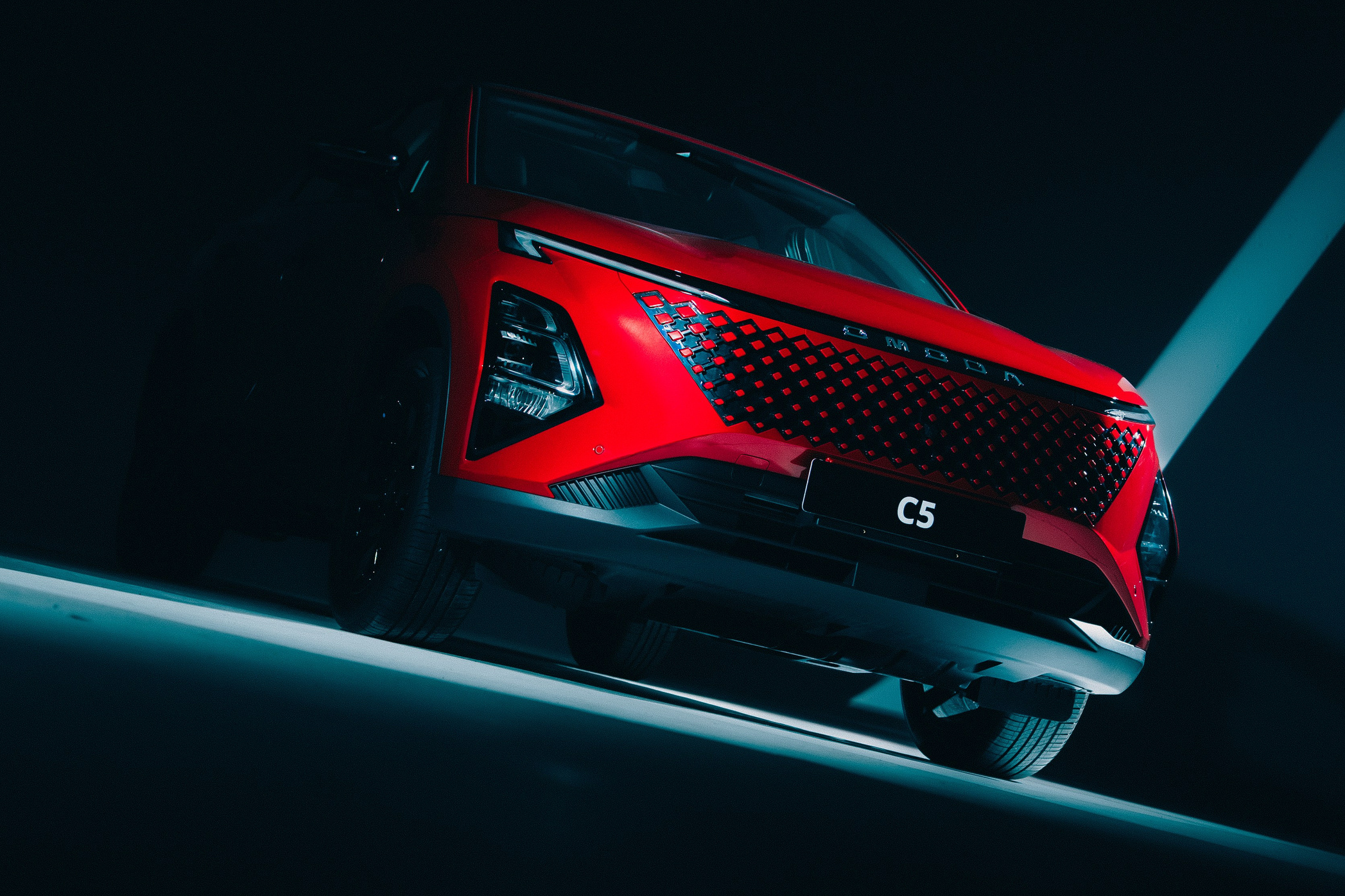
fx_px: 2877
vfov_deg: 17.7
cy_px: 392
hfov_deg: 26.3
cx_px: 752
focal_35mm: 77
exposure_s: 1/100
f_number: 5.6
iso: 800
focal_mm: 63
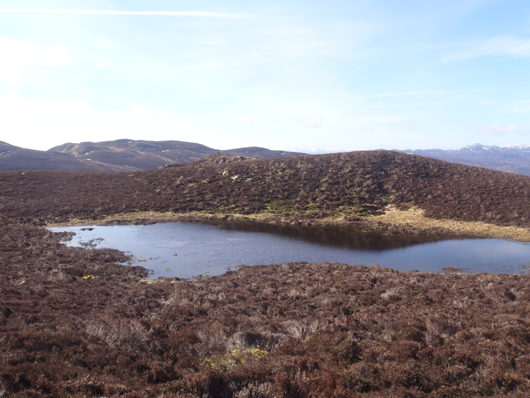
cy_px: 199
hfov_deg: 63.4
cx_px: 265
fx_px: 429
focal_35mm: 28
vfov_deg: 49.7
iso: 80
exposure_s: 1/320
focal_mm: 5
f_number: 4.5
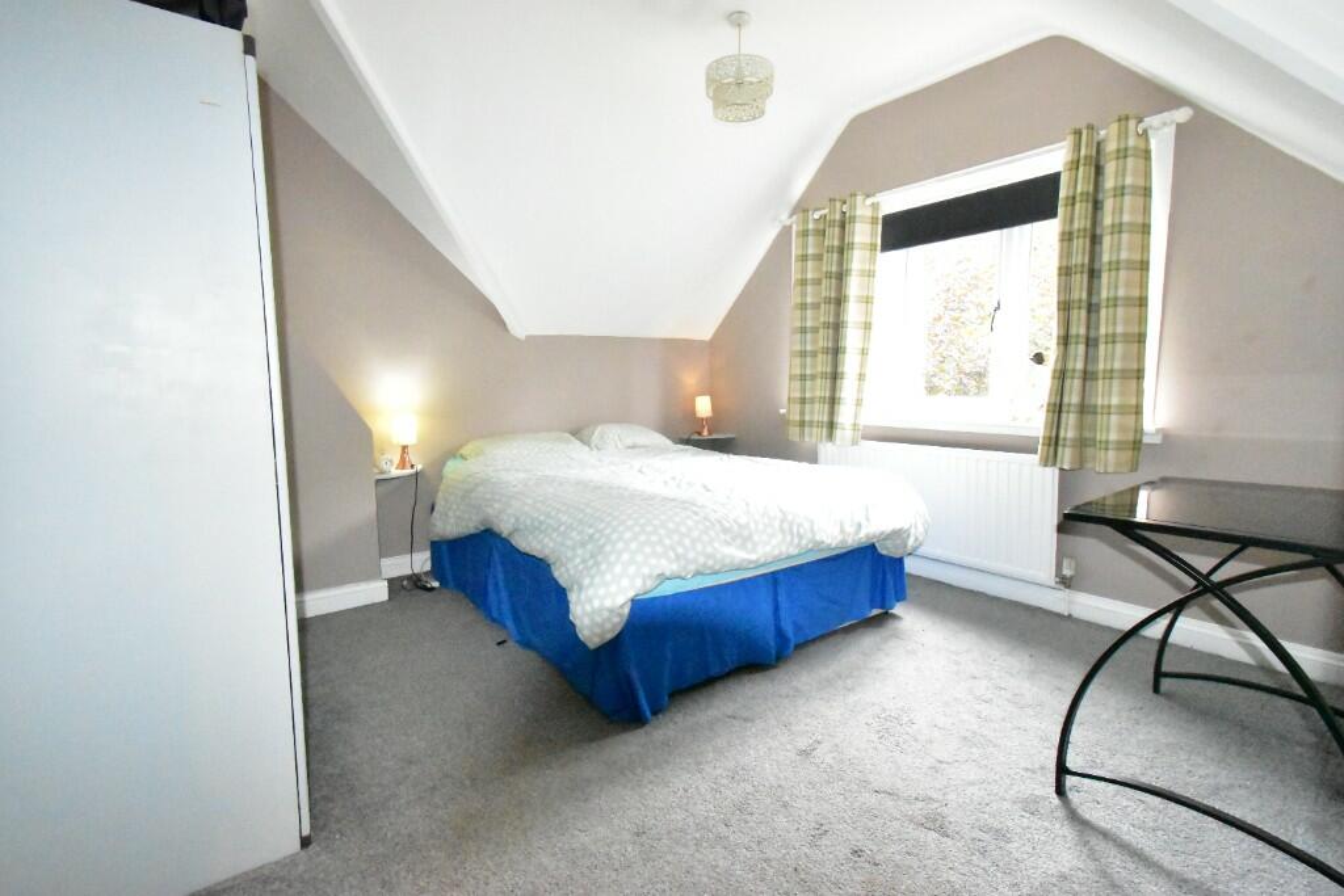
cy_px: 448
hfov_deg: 100.4
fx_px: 560
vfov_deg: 77.3
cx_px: 672
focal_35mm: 15
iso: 22800
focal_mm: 10
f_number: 10
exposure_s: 1/200
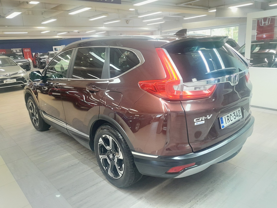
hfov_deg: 67.3
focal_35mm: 26
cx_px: 138
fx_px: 208
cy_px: 104
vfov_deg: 53.1
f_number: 1.8
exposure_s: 1/33
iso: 320
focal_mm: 4
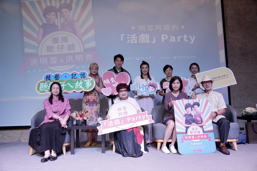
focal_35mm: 29
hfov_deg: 63.7
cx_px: 128
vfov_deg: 45.0
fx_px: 207
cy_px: 86
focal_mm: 29
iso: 100
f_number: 3.2
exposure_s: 1/30
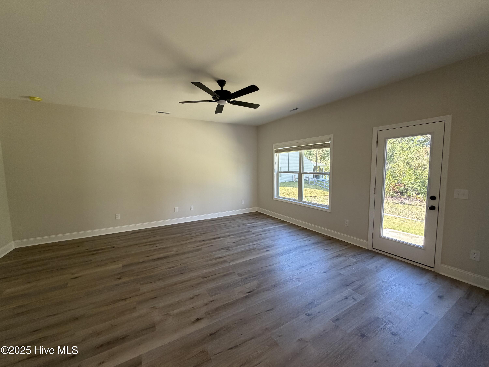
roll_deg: +0.5
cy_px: 184
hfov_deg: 102.1
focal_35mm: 14
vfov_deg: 85.7
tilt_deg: -5.4
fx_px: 198
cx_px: 244
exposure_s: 1/120
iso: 200
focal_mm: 2.22
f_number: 2.2
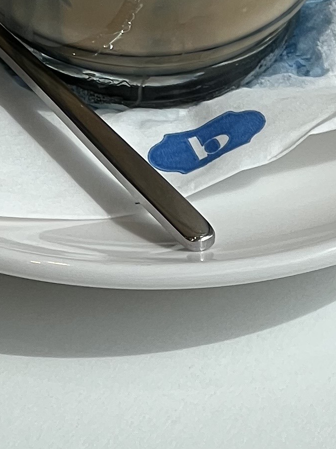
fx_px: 4453
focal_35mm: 344
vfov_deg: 5.7
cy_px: -308
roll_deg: -0.4
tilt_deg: -37.1
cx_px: -127
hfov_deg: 4.3
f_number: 2.8
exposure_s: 1/986
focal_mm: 9
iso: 32
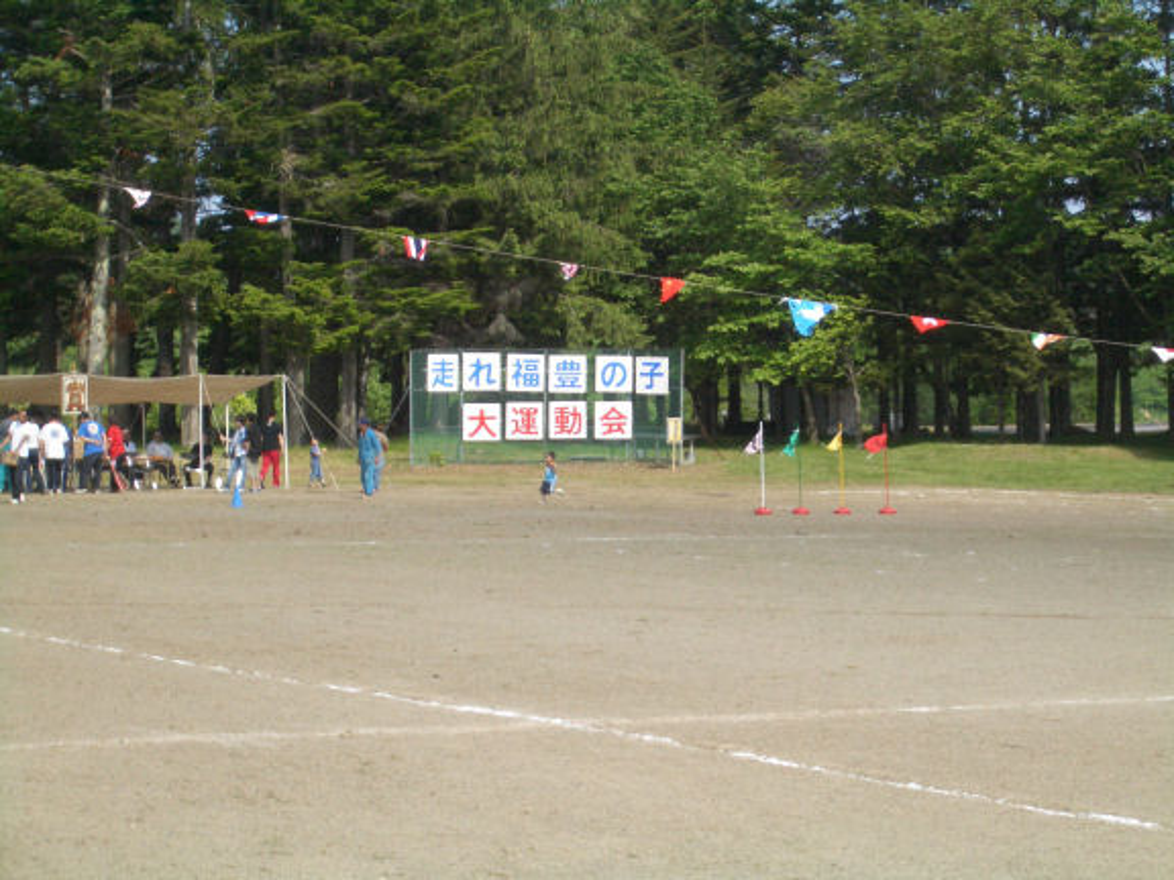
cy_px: 440
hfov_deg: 18.7
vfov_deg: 14.1
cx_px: 587
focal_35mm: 105
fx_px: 3561
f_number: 4.8
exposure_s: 1/640
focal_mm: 17.4
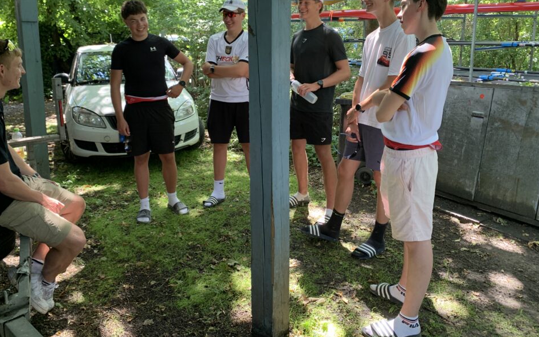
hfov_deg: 62.8
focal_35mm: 30
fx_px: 441
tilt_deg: -9.2
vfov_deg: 41.5
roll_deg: +1.0
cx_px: 251
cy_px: 127
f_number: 1.8
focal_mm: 4.25
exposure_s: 1/82
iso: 100
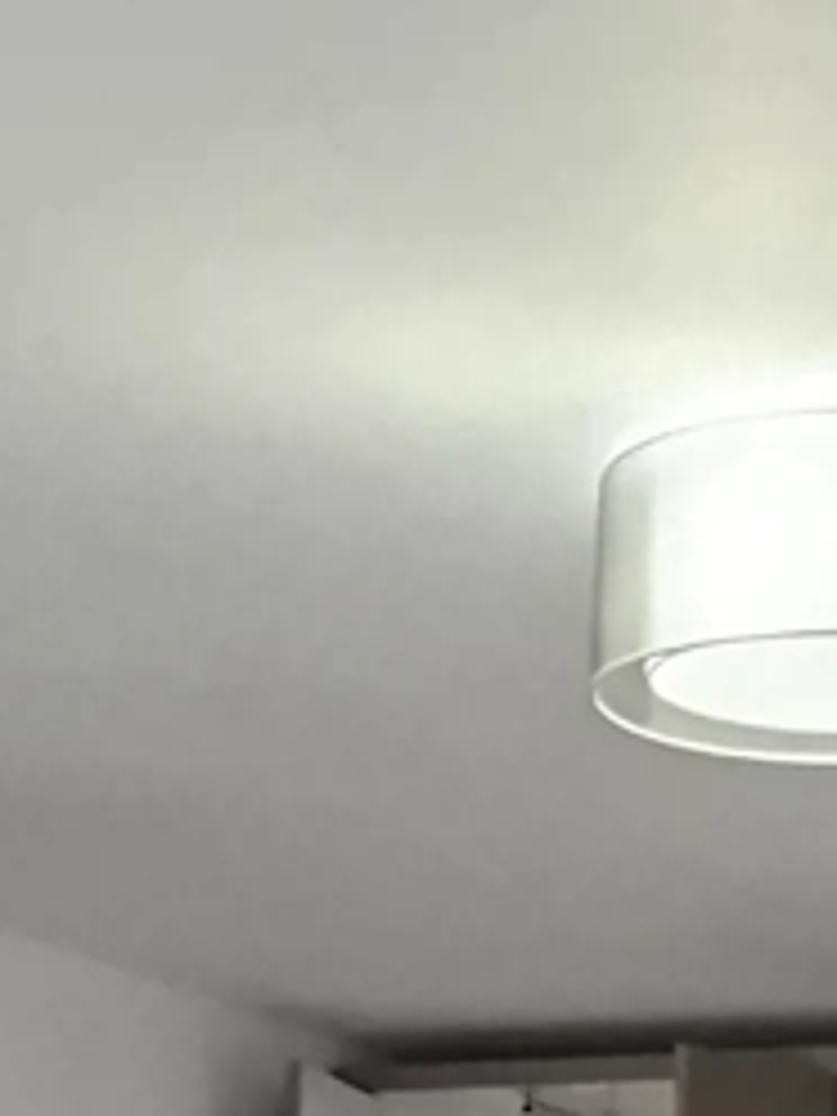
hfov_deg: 11.5
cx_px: 549
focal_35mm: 129
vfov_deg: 13.1
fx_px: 4159
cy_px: 2300
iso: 800
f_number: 1.7
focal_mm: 5.31
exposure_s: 1/25
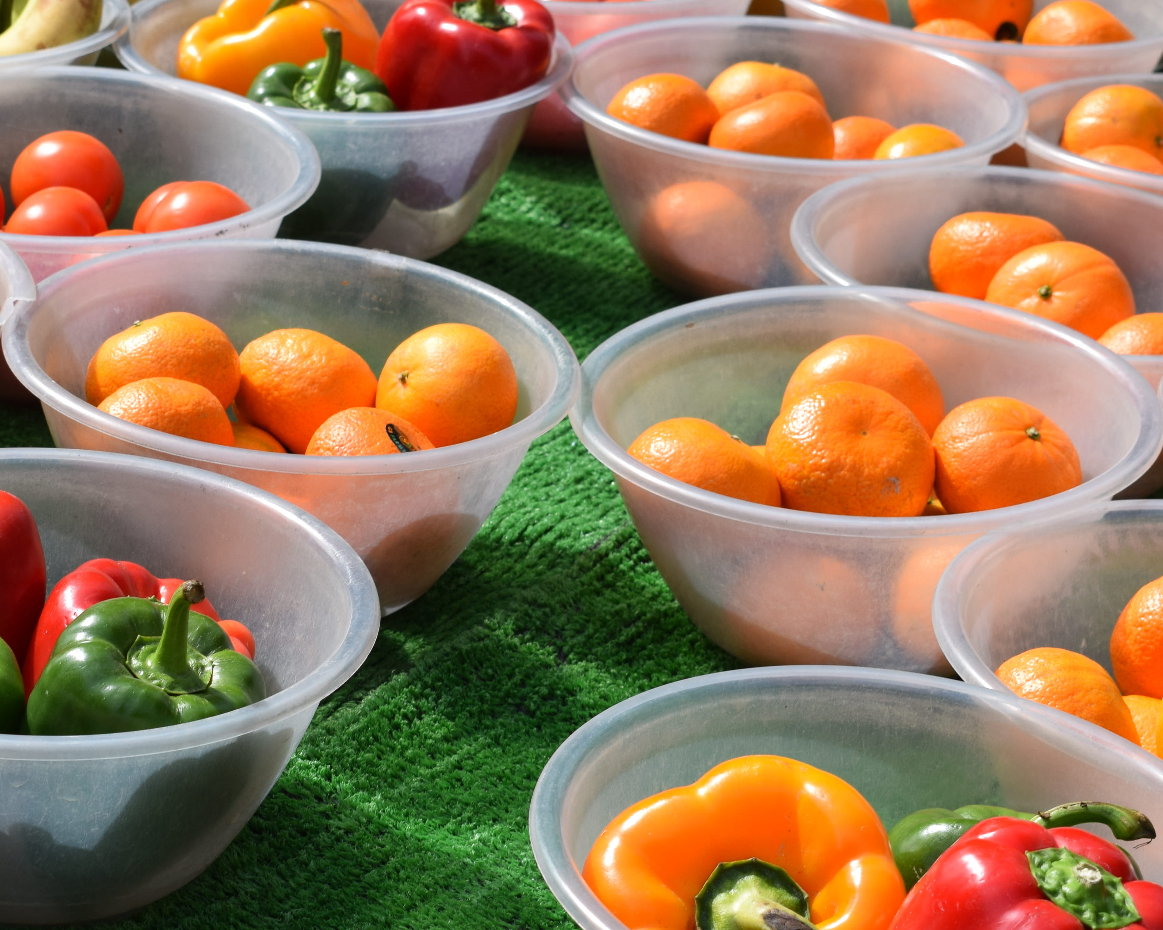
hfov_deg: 18.0
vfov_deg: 14.5
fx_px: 3648
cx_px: 324
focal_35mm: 106
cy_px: 375
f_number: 9
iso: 200
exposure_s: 1/320
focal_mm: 42
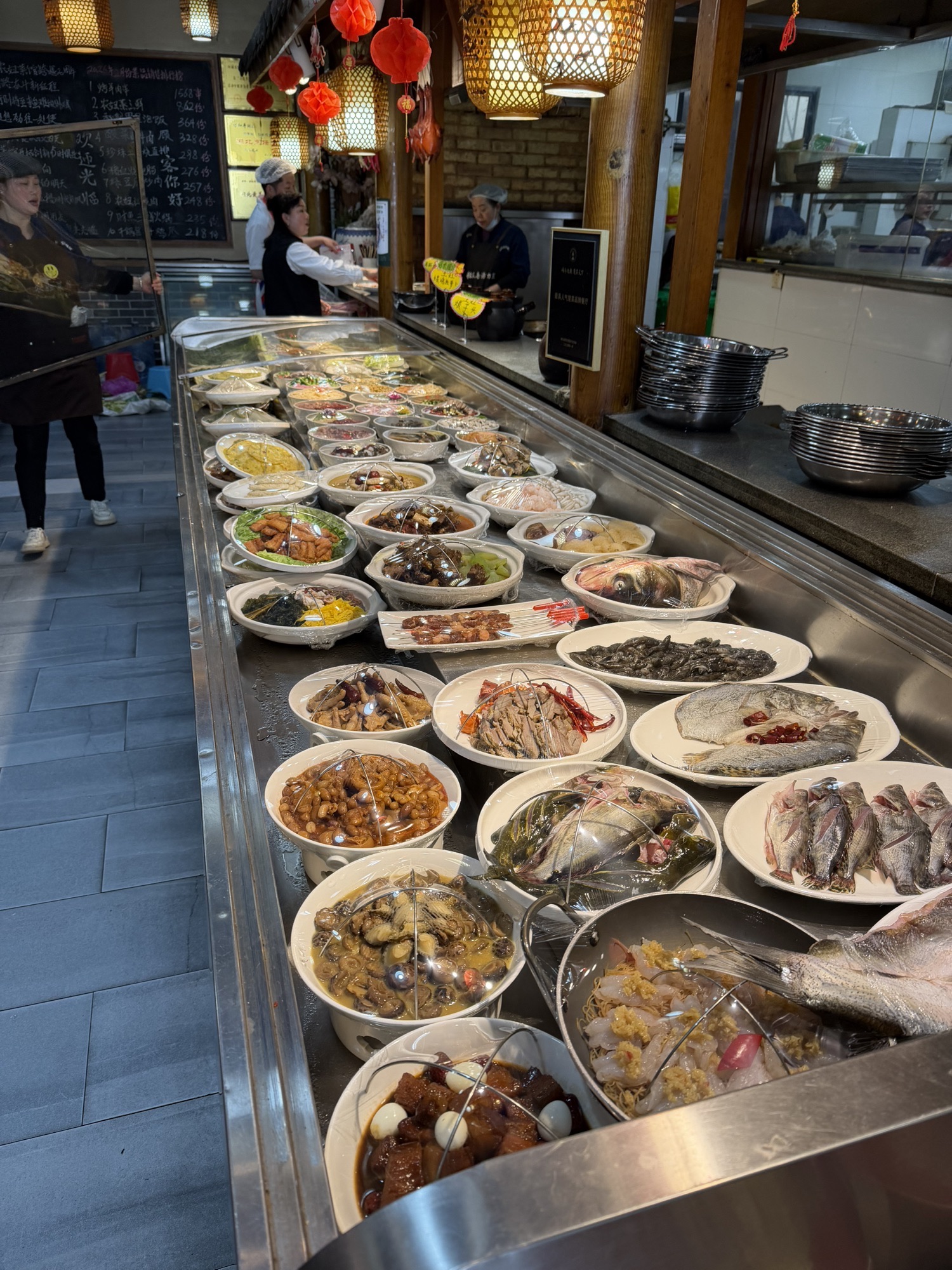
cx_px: 476
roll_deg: -2.1
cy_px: 635
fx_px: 880
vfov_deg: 71.6
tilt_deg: -24.8
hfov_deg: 56.8
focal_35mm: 24
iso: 80
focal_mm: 6.76
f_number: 1.78
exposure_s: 1/121
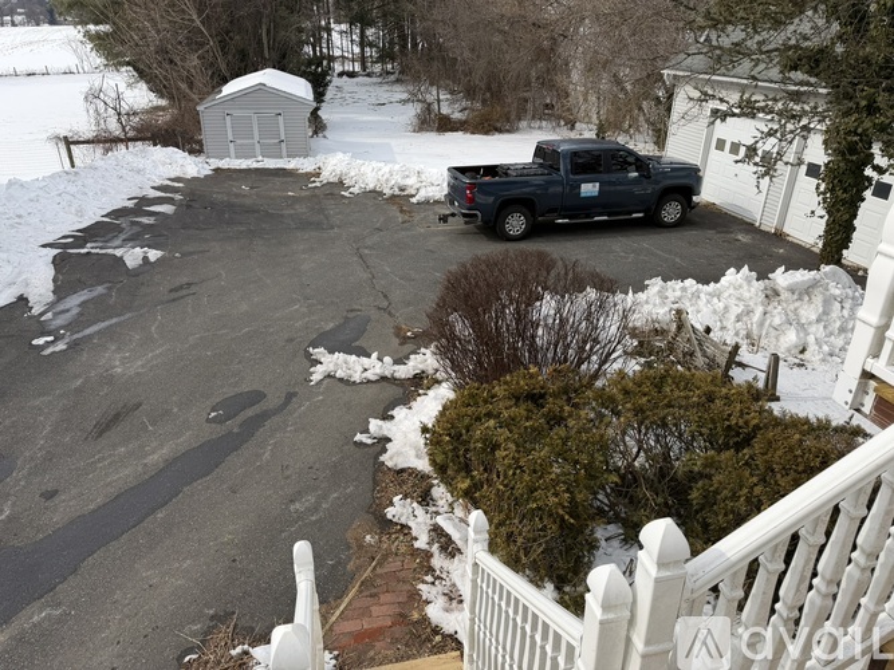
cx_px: 447
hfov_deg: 71.6
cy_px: 335
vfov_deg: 56.8
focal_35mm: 24
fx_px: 620
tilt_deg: -26.3
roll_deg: -1.1
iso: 80
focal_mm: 6.76
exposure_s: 1/3953
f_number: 1.78
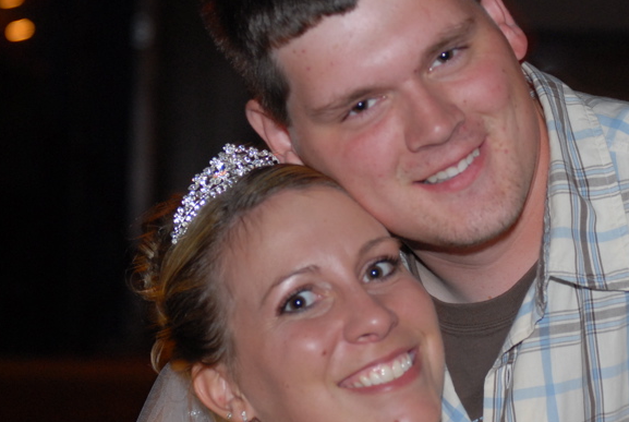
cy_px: 196
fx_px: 2363
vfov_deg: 10.2
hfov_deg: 15.1
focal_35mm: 135
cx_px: 519
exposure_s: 1/20
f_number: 2.8
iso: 400
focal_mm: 52
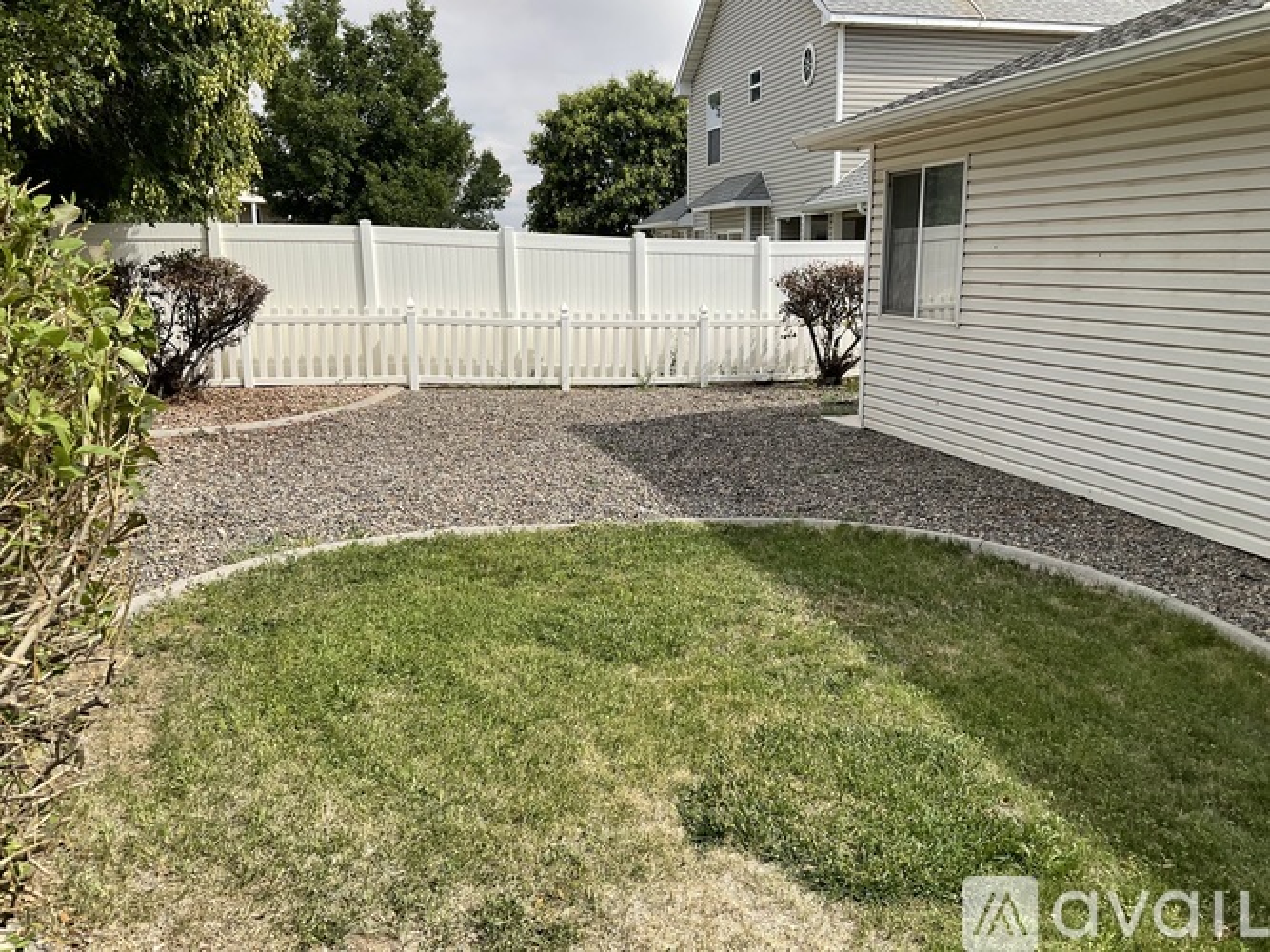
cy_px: 476
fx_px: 1064
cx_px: 635
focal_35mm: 29
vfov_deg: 48.2
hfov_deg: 61.7
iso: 16
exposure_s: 1/1626
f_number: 1.8
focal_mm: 3
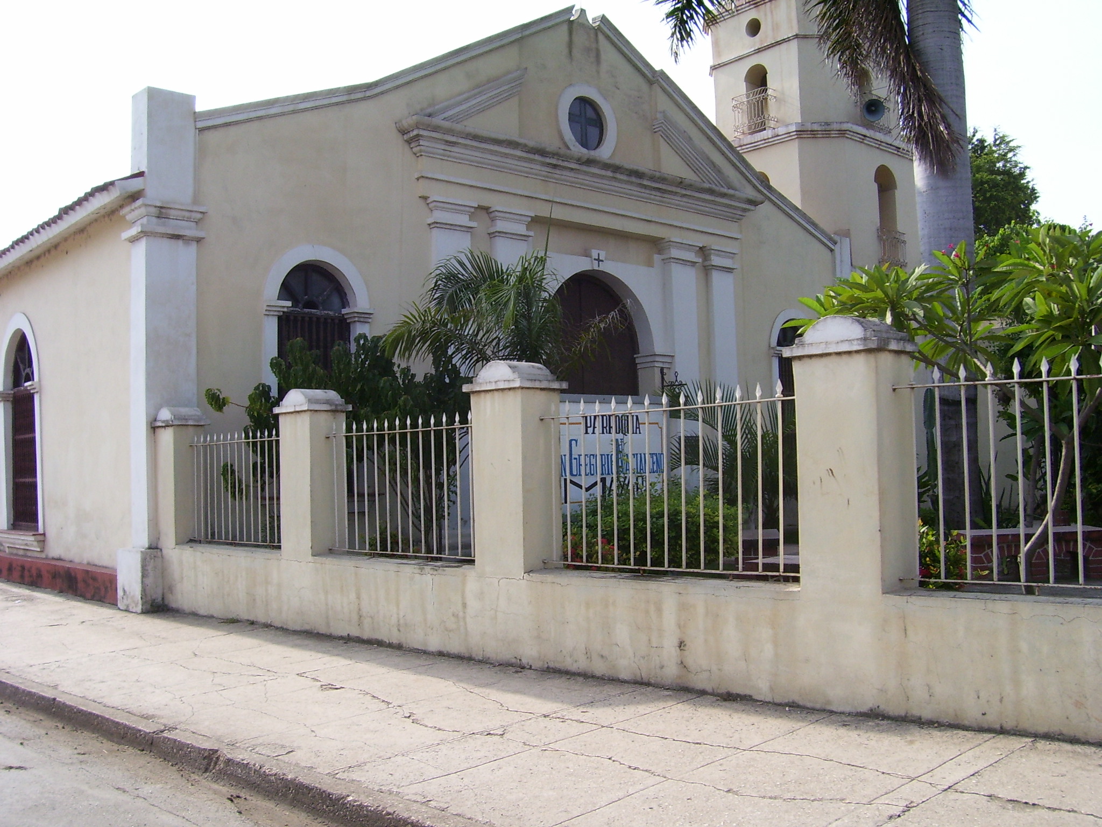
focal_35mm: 34
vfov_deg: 41.8
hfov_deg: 54.0
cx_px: 551
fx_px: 1082
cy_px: 414
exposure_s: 1/350
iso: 80
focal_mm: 5.6
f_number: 4.8
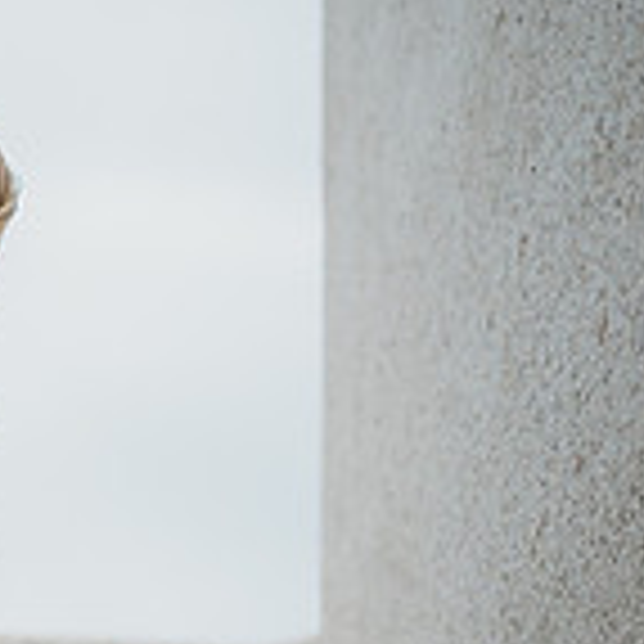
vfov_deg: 12.1
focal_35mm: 144
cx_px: -419
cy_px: 426
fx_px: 3031
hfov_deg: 11.5
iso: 125
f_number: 2.2
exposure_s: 1/80
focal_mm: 35
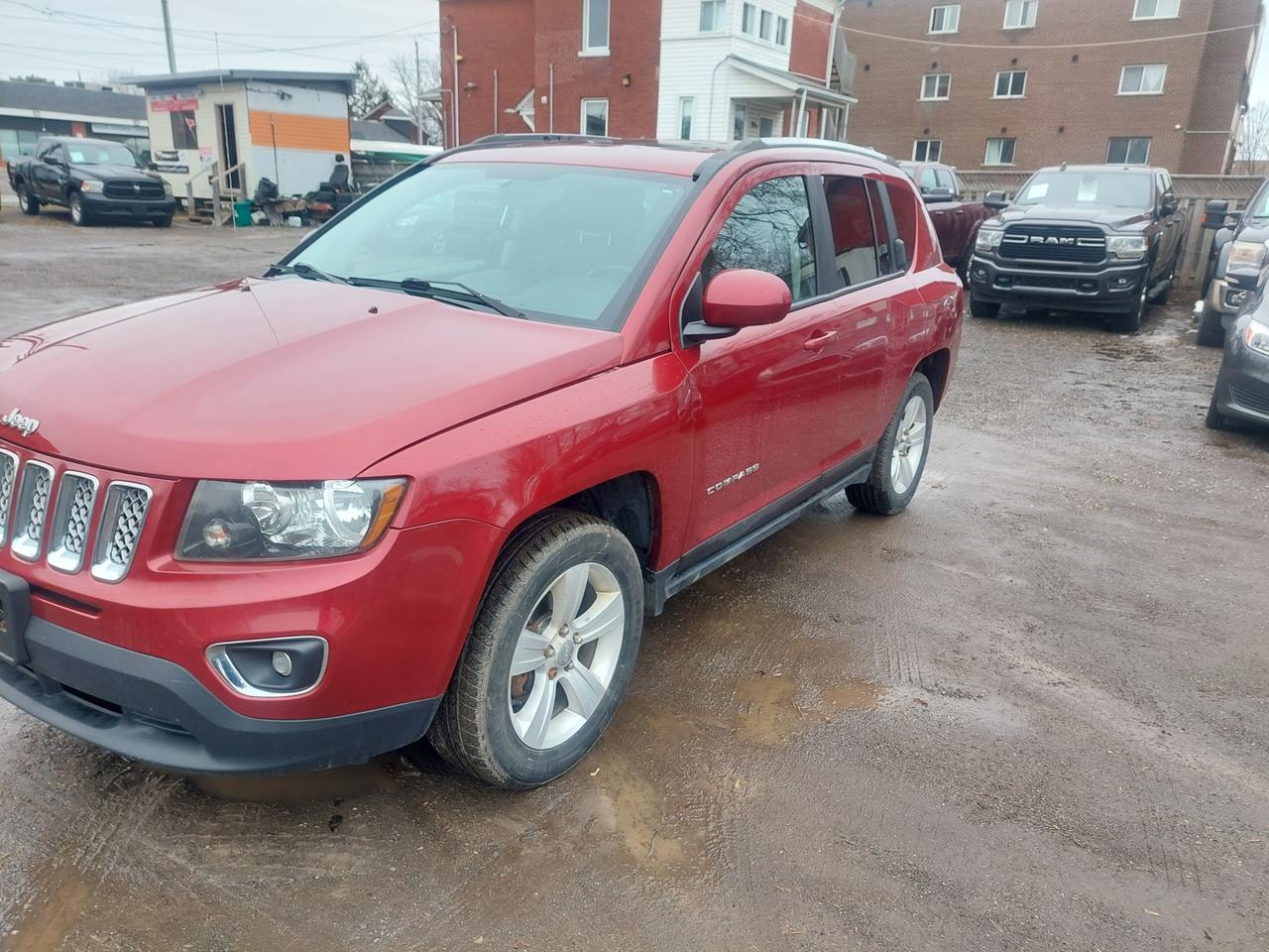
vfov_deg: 56.8
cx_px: 634
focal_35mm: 24
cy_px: 476
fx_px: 880
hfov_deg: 71.6
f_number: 1.8
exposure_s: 1/120
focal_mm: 5.23
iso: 40
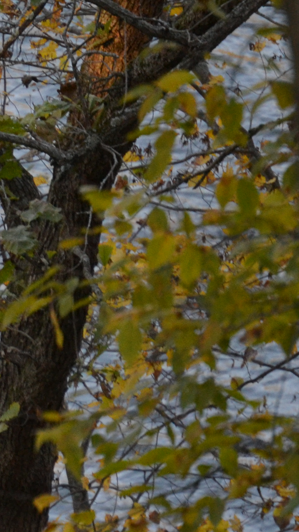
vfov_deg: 2.5
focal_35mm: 860
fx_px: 12124
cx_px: -385
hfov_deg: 1.4
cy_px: 403
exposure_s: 1/500
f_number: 5.6
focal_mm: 200
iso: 1100
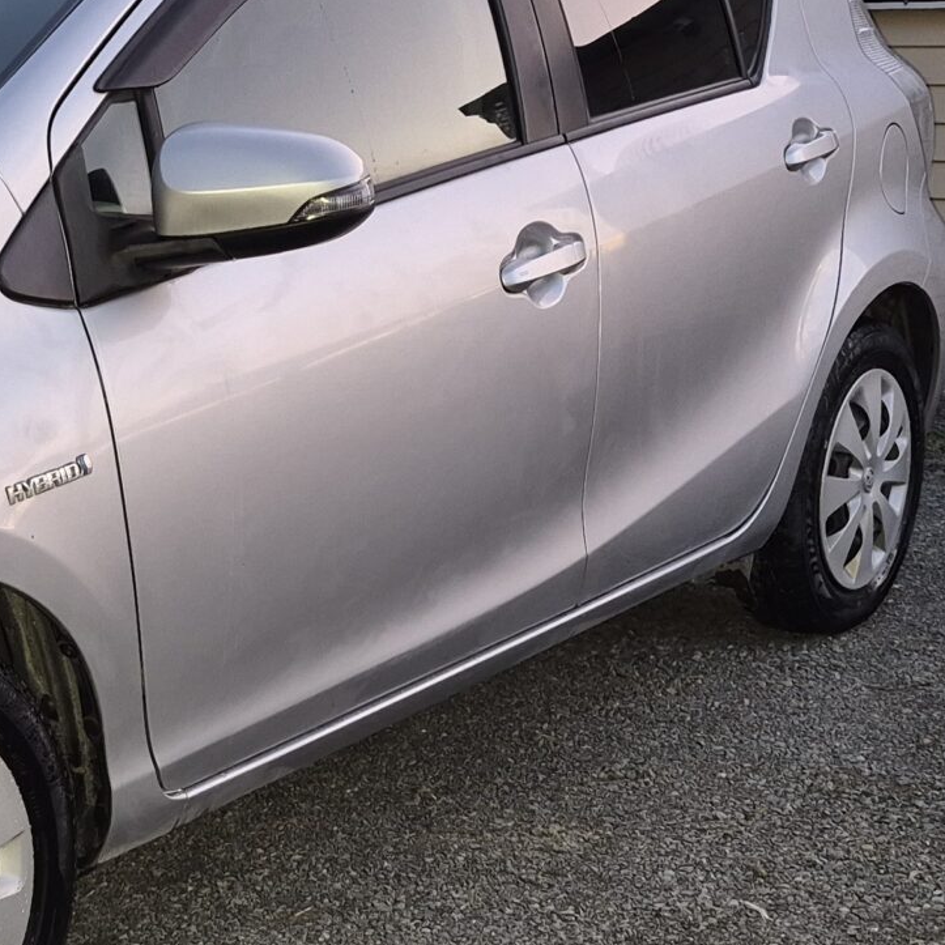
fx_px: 2224
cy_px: 745
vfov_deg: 23.7
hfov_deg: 23.7
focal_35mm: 72
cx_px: 224
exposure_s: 1/12
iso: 125
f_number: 1.8
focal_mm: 5.4
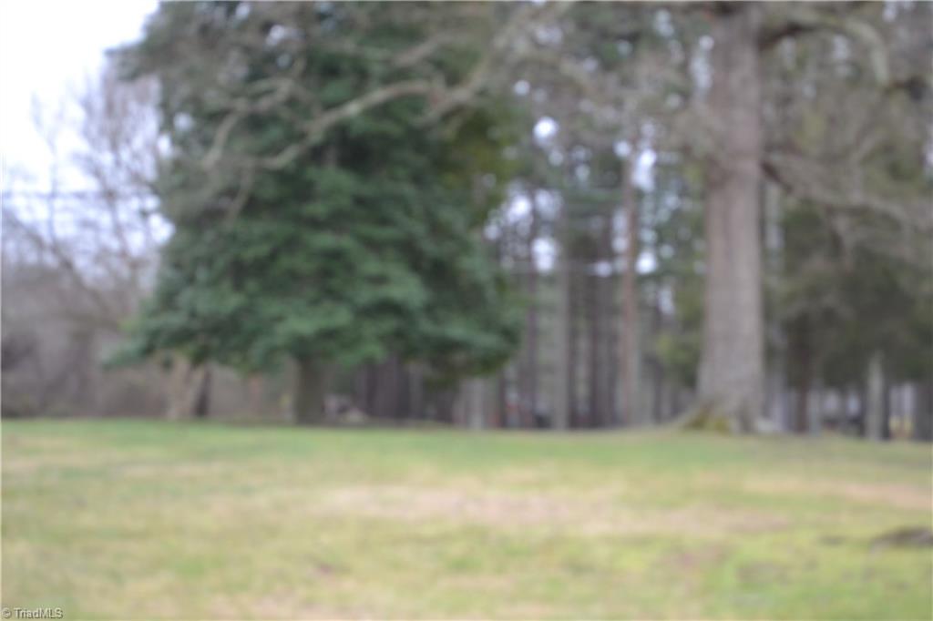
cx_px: 466
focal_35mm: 66
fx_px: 1710
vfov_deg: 20.6
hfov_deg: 30.5
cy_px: 310
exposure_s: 1/125
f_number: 5.6
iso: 360
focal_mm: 44
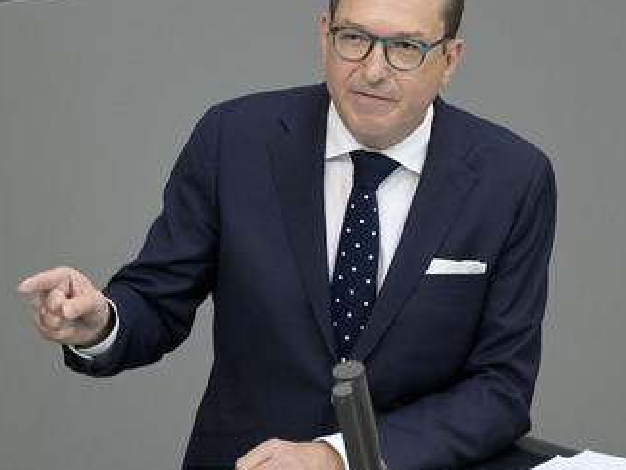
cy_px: 218
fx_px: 12048
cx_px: 300
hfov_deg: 3.0
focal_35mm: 666
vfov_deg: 2.2
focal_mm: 500
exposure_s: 1/400
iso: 8000
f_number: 5.6
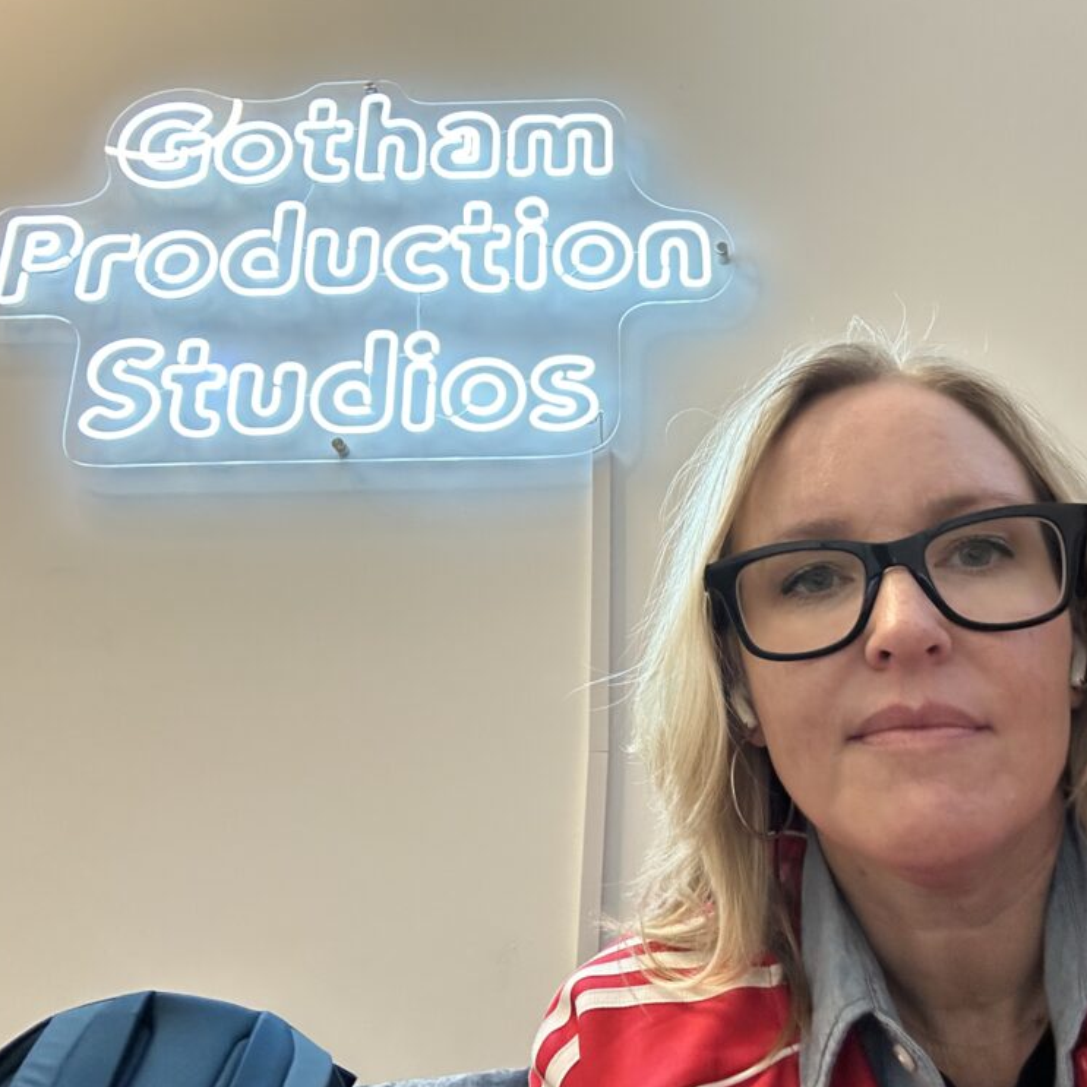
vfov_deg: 57.3
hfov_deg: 56.9
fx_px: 995
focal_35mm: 28
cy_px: 552
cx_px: 642
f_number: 1.9
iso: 250
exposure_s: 1/40
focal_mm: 2.69
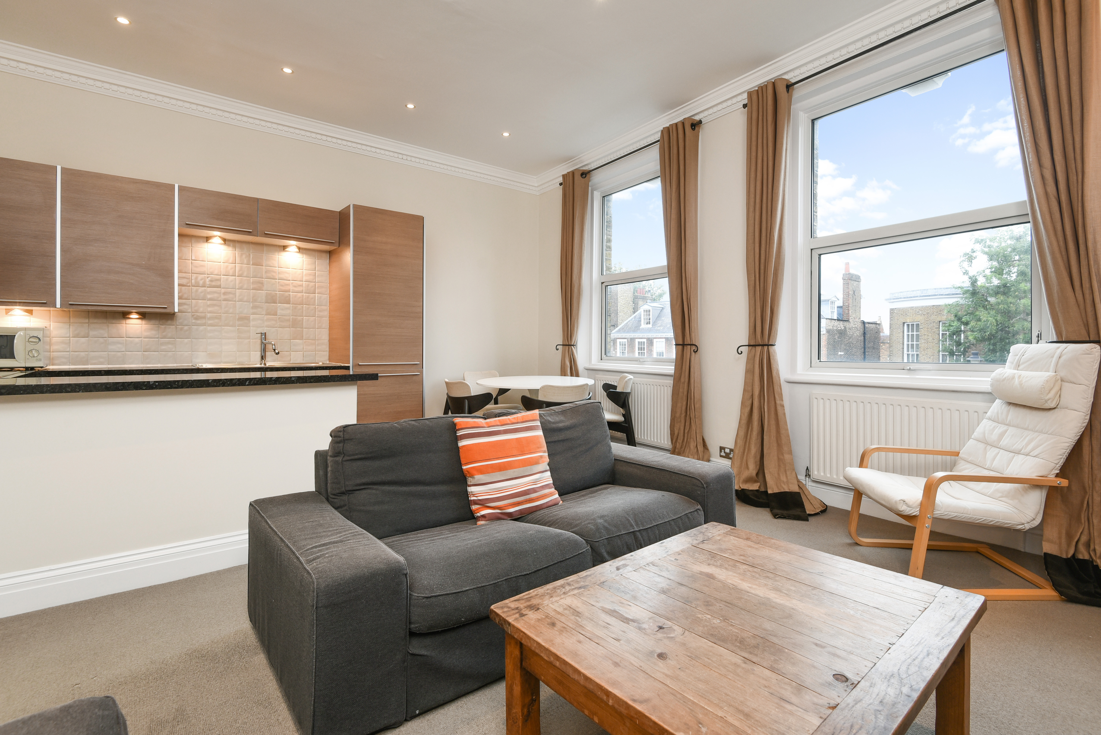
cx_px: 550
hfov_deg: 96.7
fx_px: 489
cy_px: 368
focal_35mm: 16
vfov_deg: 73.8
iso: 320
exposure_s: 1/8
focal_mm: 16
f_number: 8
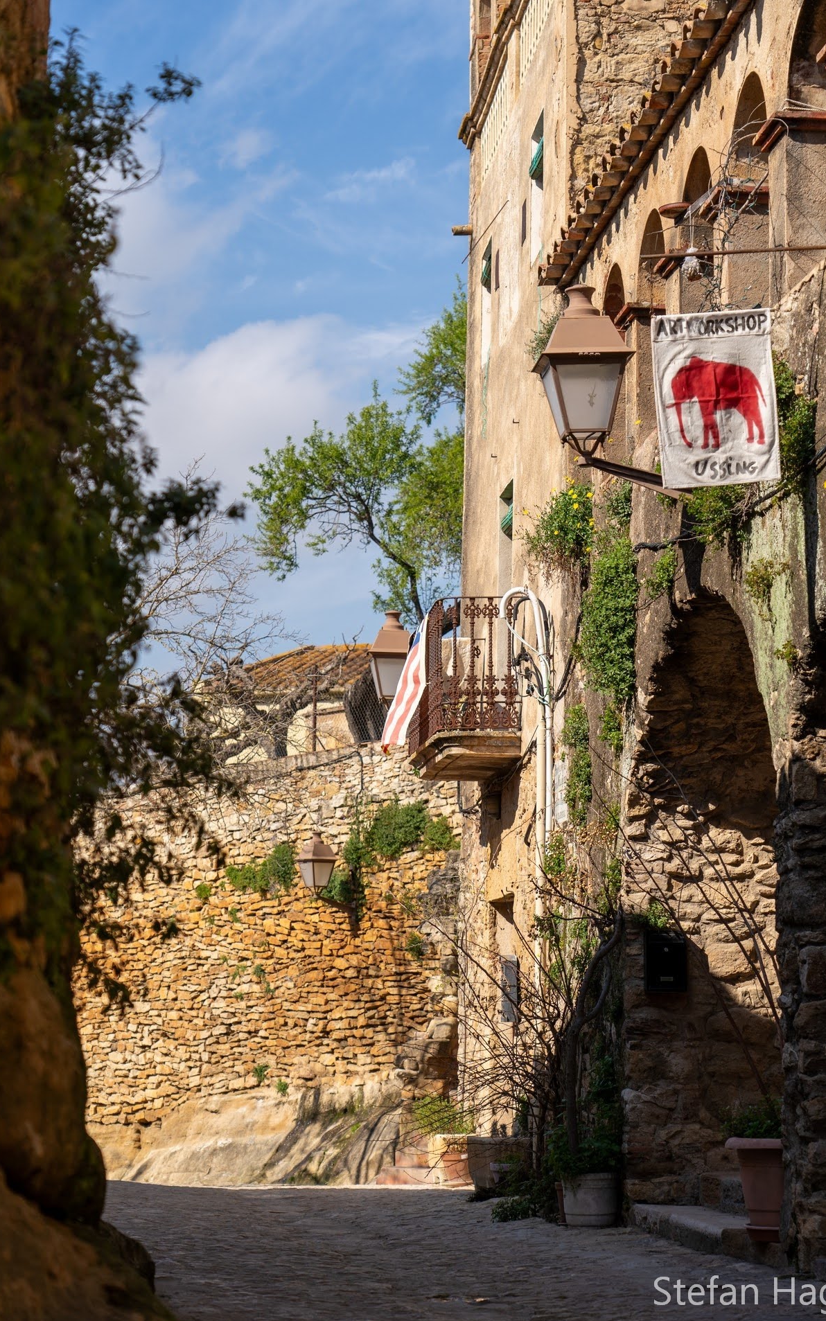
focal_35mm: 79
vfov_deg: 26.1
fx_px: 2845
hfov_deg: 16.5
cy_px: 664
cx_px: 434
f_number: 4.5
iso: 100
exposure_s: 1/800
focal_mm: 77
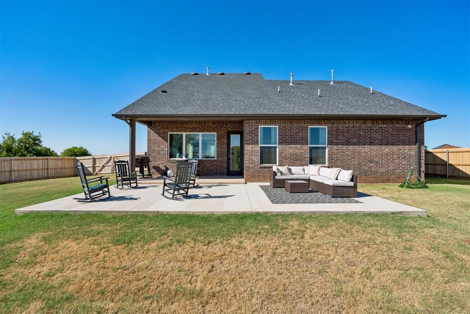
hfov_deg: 93.3
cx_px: 235
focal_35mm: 17
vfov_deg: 70.4
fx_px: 222
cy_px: 157
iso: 200
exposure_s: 1/1000
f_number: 8
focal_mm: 17
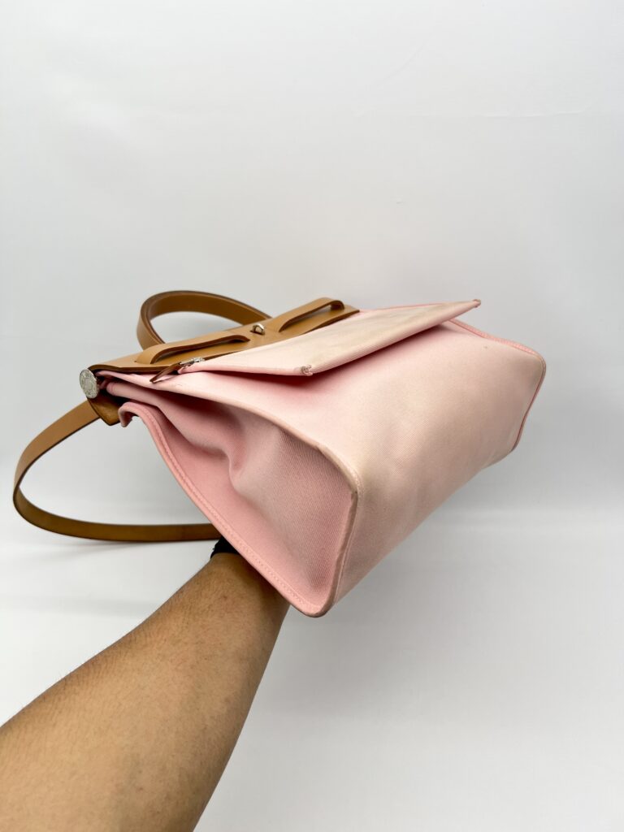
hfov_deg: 53.1
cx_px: 312
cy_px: 416
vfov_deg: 67.3
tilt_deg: -27.4
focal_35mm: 26
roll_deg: -0.3
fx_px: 625
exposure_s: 1/143
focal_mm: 5.7
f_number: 1.5
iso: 32
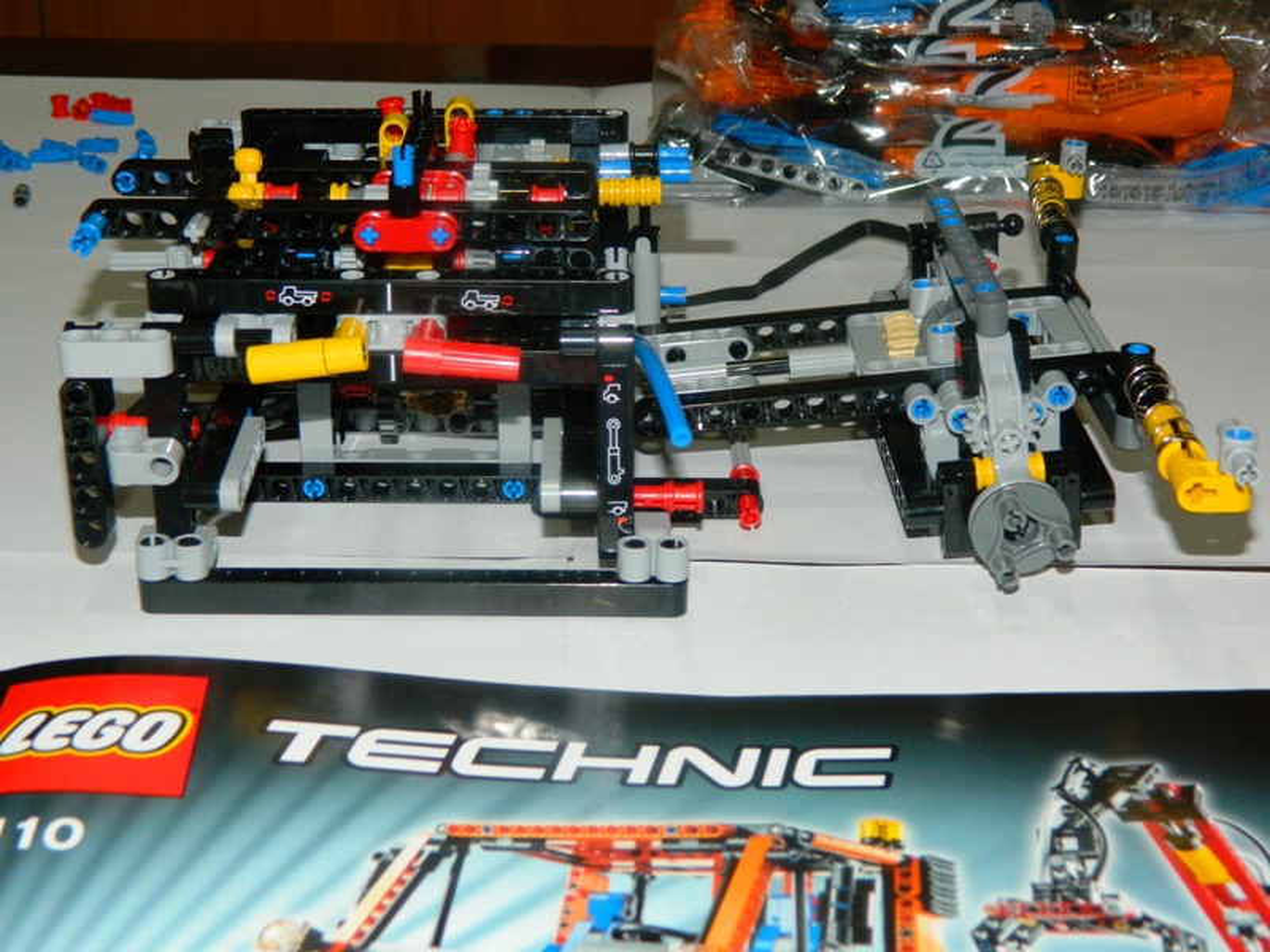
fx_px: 2091
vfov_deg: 25.7
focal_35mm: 57
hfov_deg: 33.8
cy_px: 476
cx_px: 635
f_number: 3.8
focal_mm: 10.2
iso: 200
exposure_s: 1/50
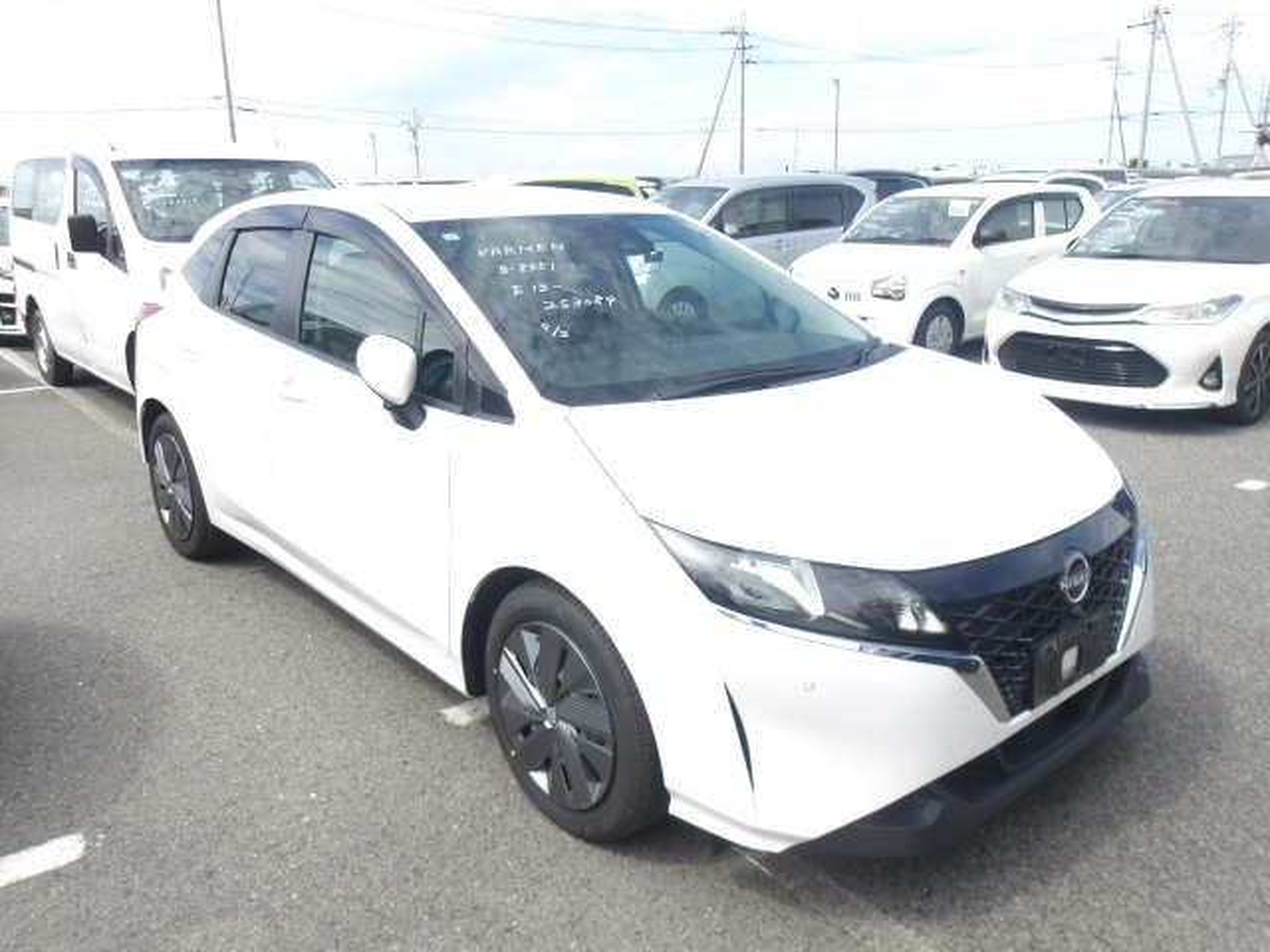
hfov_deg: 65.3
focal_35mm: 27
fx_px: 991
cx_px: 635
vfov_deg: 51.4
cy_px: 476
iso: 100
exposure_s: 1/60
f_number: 10.4
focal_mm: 4.9
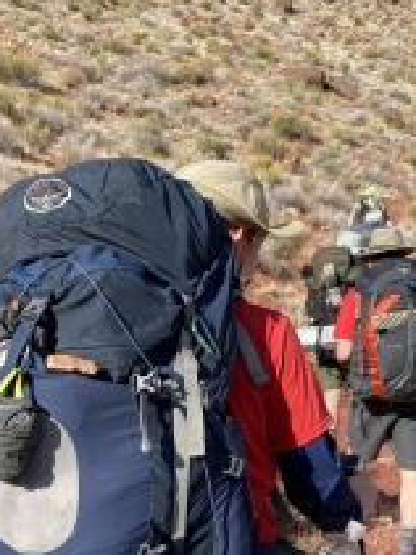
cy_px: 455
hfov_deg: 32.1
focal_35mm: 45
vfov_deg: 40.1
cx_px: 169
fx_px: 722
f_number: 1.8
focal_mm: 4.25
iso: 32
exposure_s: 1/1629
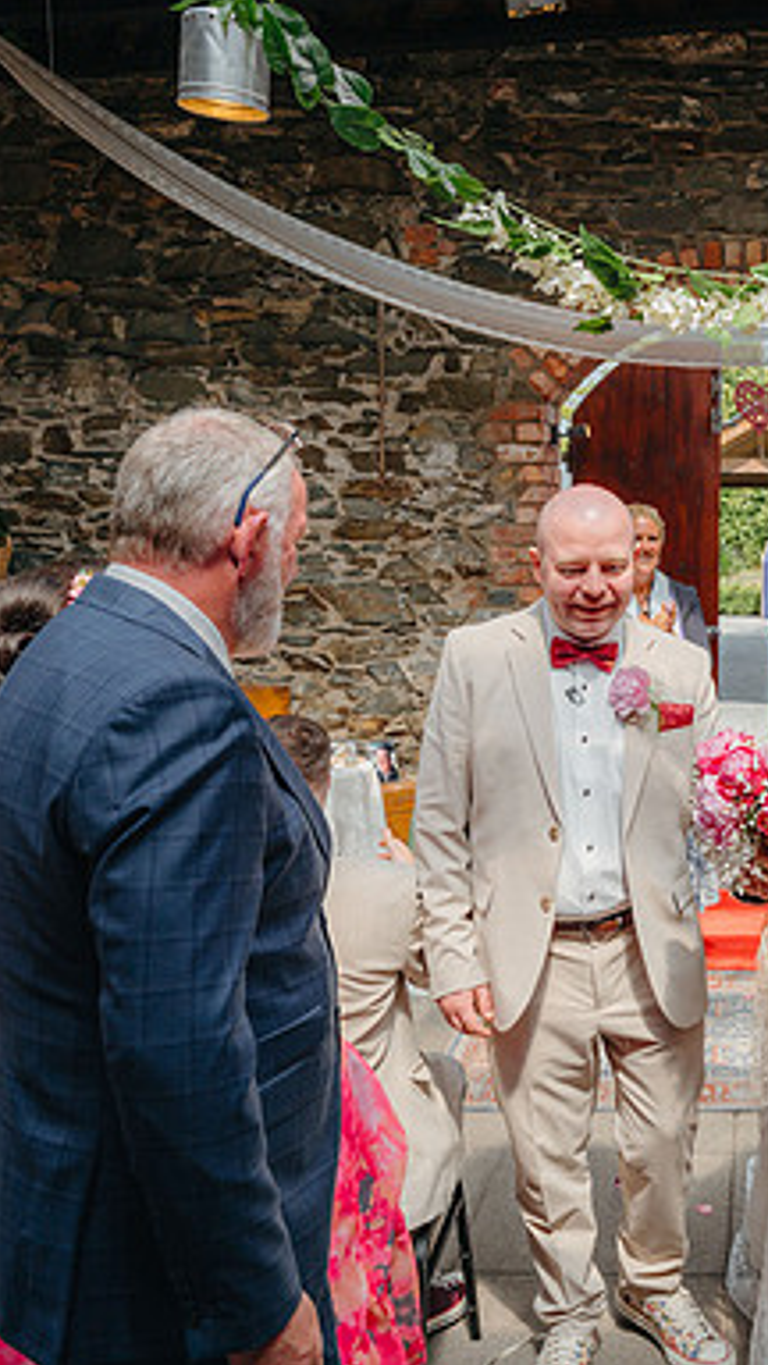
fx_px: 1376
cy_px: 681
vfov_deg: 52.8
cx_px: 740
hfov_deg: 29.4
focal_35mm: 38
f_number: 5.6
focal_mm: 24
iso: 160
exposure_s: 1/640
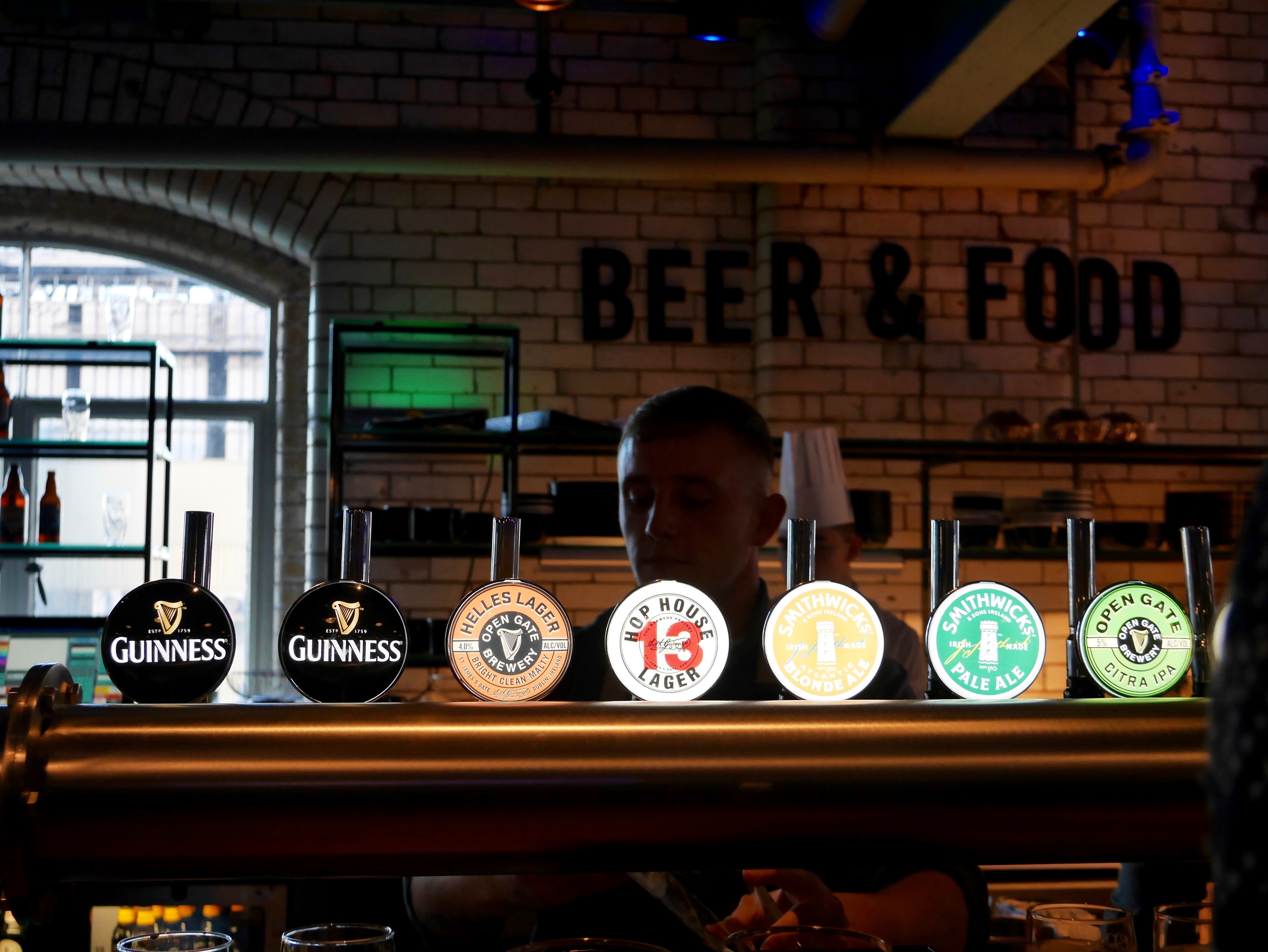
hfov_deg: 42.9
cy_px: 476
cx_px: 634
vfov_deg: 32.9
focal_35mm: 44
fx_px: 1612
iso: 640
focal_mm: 22
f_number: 4.7
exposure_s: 1/125
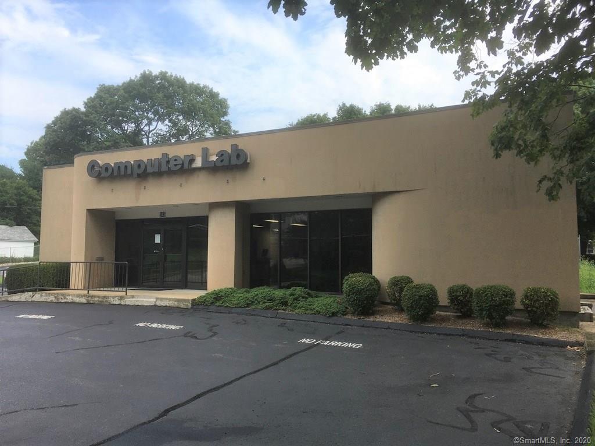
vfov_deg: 48.2
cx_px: 298
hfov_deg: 61.7
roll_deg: -0.5
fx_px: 498
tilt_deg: +4.4
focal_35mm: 29
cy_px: 223
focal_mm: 4.15
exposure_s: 1/513
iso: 25
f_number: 2.2
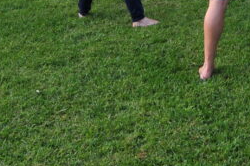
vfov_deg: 14.5
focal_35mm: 82
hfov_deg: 23.3
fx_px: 569
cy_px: -138
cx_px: 276
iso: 400
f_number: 4.5
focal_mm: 20
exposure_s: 1/250
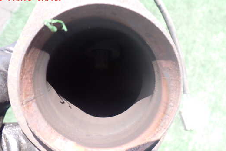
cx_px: 112
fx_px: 226
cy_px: 91
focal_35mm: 36
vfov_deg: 36.8
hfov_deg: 53.1
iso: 100
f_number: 6.3
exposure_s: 1/30
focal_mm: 5.4
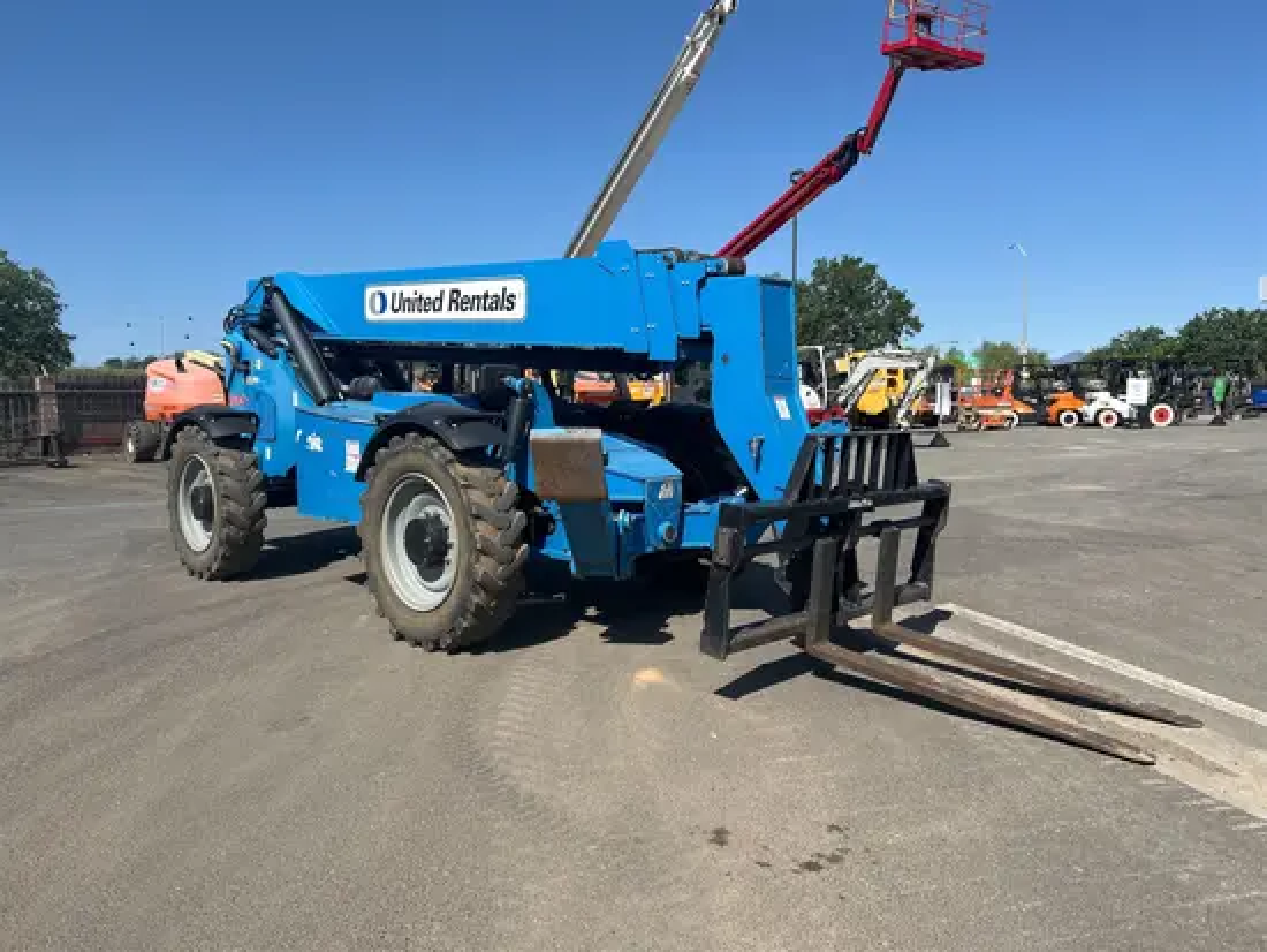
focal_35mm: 26
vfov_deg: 53.1
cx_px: 634
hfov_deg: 67.3
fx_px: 952
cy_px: 476
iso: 50
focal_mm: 5.7
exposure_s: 1/4274
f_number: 1.5
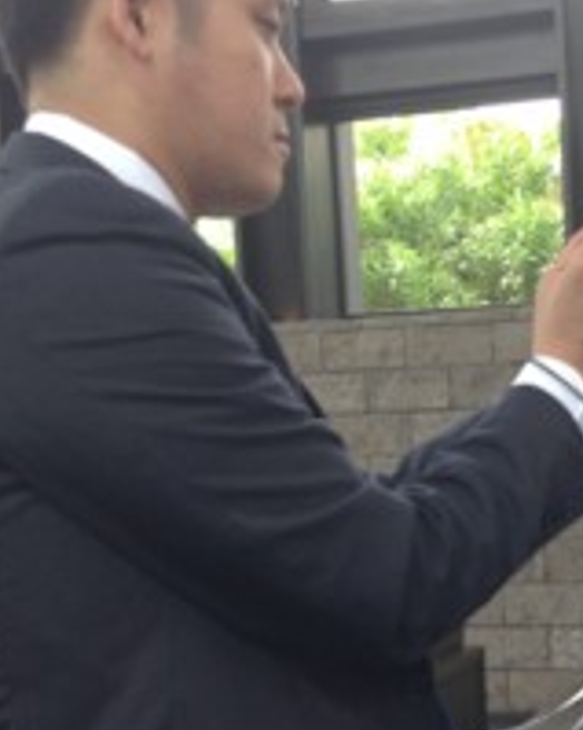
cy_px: 547
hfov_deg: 20.7
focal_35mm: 73
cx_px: 484
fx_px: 1576
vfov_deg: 25.8
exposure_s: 1/60
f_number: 2.4
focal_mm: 4.13
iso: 50
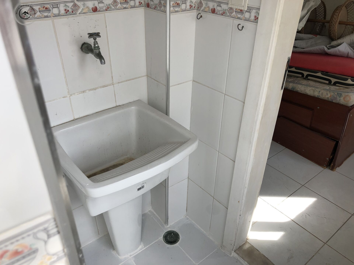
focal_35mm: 28
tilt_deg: -33.4
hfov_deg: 63.4
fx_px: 286
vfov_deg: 49.7
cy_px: 132
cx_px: 177
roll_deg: +0.8
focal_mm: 3.99
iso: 20
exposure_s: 1/322
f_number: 1.8
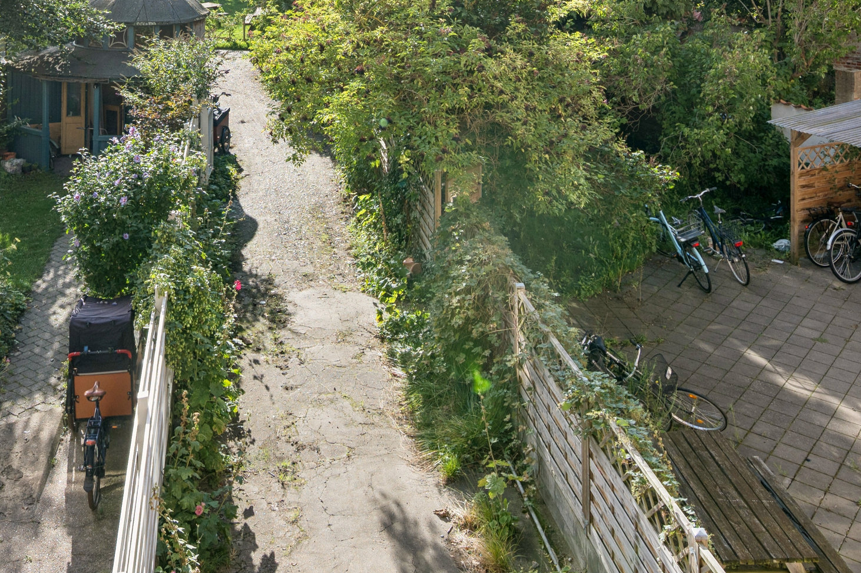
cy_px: 7
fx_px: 957
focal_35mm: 40
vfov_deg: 31.0
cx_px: 313
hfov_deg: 47.9
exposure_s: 1/500
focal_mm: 19.5
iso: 220
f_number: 6.3
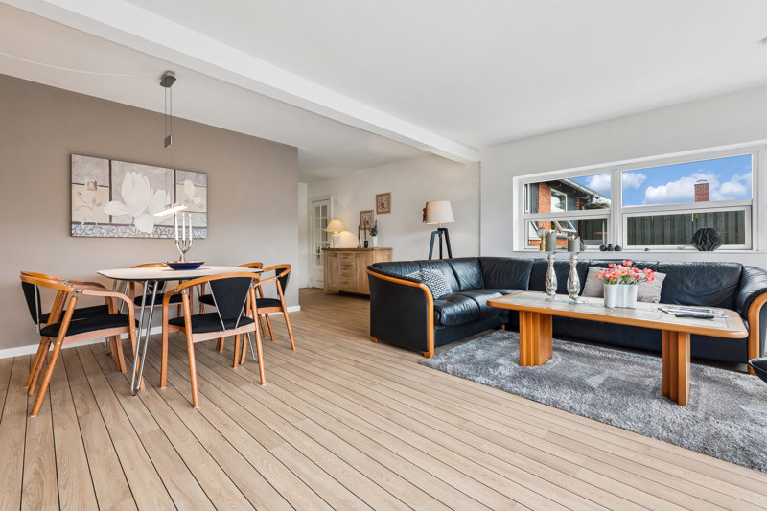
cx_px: 384
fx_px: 341
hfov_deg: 96.7
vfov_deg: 73.7
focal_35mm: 16
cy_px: 256
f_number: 10
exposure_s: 1/10
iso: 250
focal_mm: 16
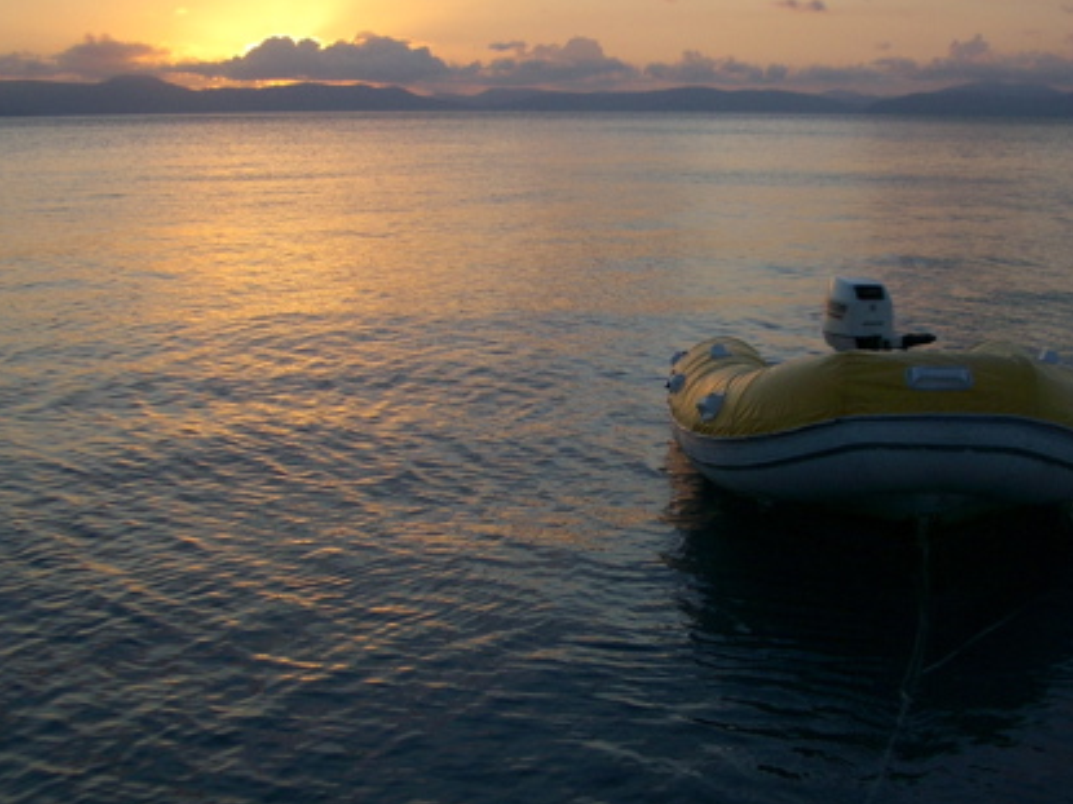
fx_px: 1673
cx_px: 551
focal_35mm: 54
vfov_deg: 27.0
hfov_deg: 35.6
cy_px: 365
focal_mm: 5.8
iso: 50
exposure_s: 1/640
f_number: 2.6
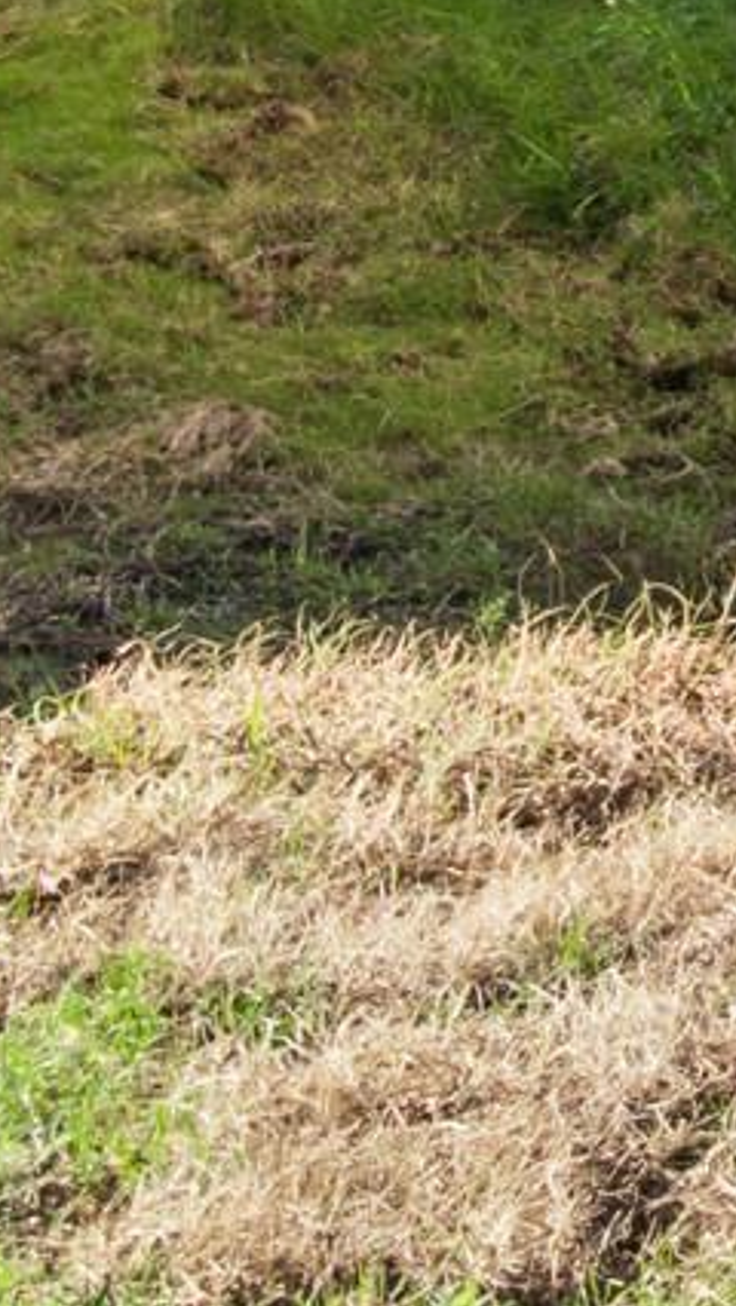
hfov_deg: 5.7
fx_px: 5752
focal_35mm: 166
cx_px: 3401
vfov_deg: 12.0
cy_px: -944
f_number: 9
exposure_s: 1/100
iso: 250
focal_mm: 18
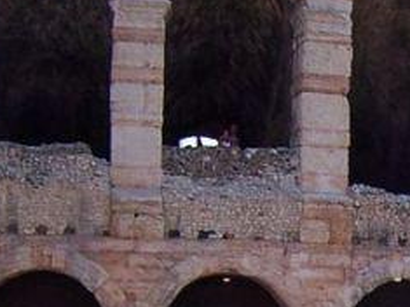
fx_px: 1705
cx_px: 539
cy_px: 344
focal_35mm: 144
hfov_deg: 13.2
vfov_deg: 10.2
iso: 80
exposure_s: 1/750
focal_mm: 5.5
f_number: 3.4
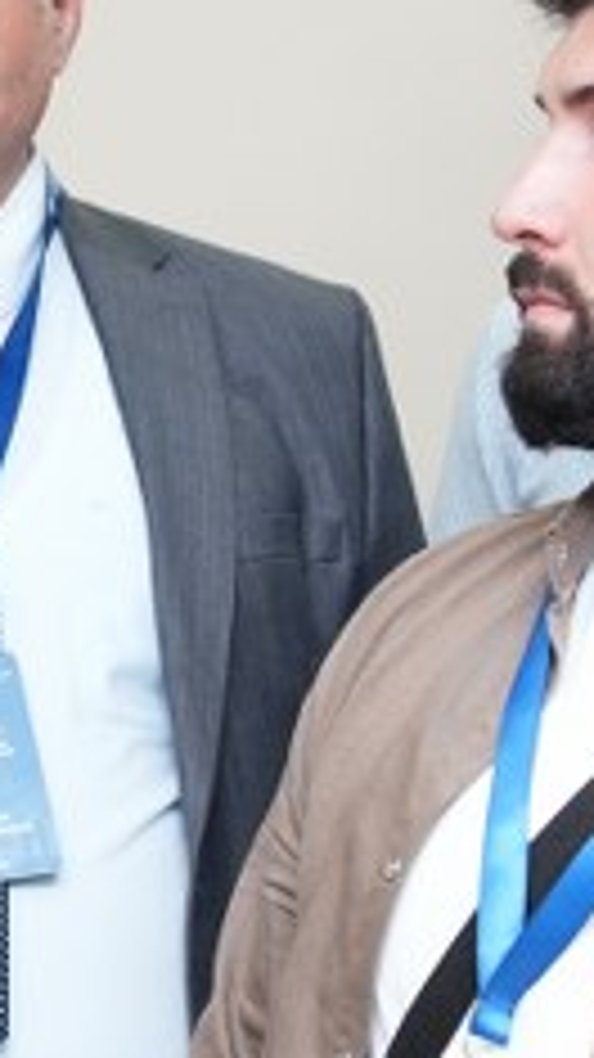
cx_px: -1179
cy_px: 664
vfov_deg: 9.5
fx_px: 6391
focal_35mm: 228
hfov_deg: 5.1
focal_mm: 50
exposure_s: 1/125
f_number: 4
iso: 1600
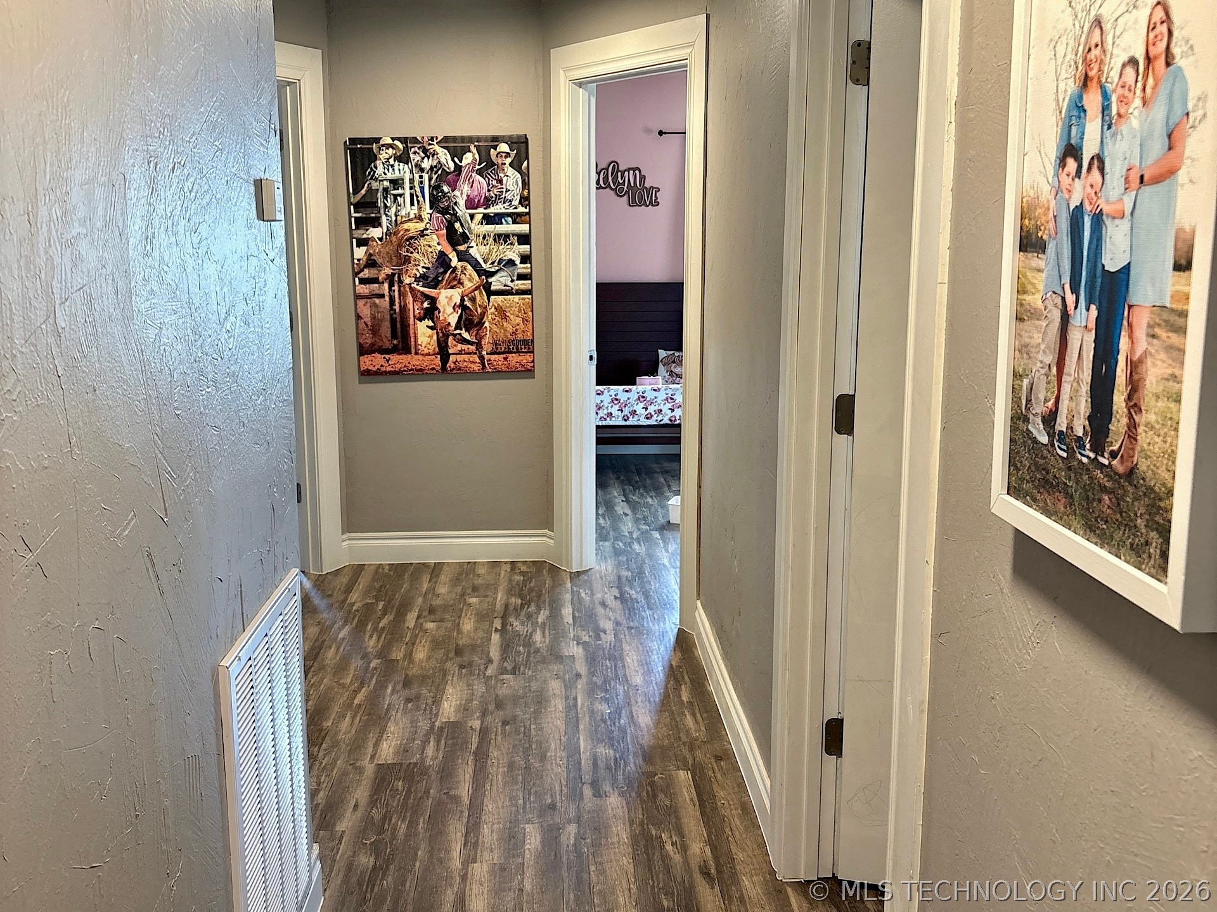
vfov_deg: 53.1
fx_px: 914
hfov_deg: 67.3
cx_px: 608
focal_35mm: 26
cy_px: 456
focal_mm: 5.96
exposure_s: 1/60
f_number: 1.6
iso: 125
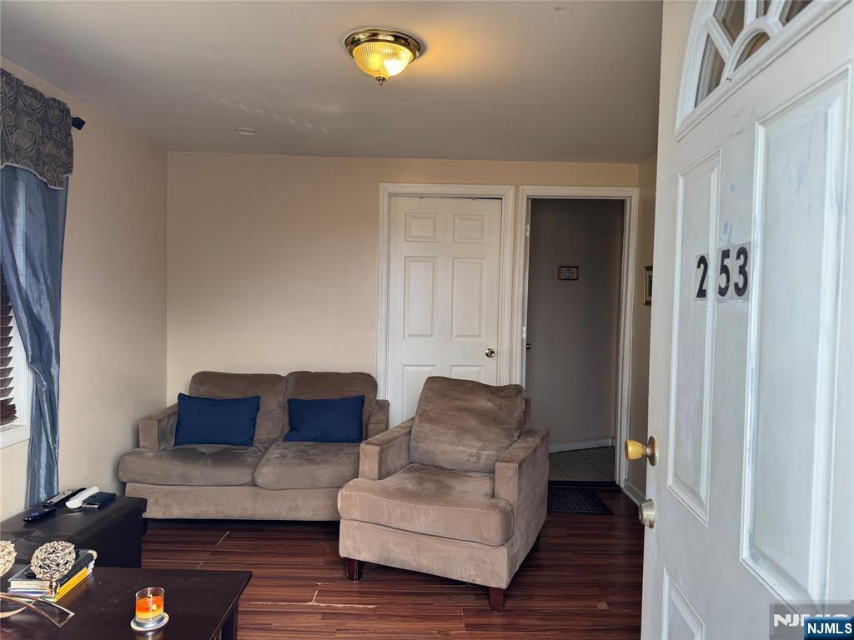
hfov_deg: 71.6
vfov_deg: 56.8
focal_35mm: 24
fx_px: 592
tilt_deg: -1.9
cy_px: 320
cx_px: 427
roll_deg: -1.3
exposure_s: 1/120
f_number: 1.78
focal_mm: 6.76
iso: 64
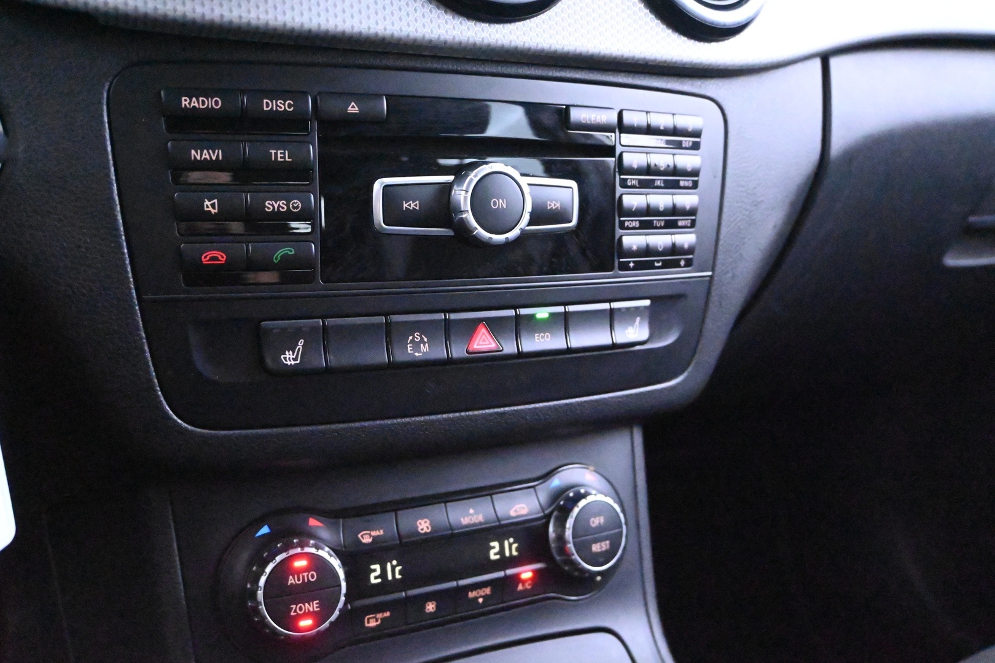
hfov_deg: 53.1
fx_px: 995
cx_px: 498
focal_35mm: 36
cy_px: 332
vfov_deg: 36.9
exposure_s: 1/40
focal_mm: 24
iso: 32000
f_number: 4.2
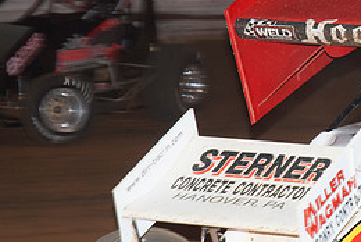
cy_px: 104
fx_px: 2349
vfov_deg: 5.9
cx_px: 349
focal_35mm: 234
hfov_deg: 8.7
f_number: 4.5
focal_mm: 70
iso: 200
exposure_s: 1/160
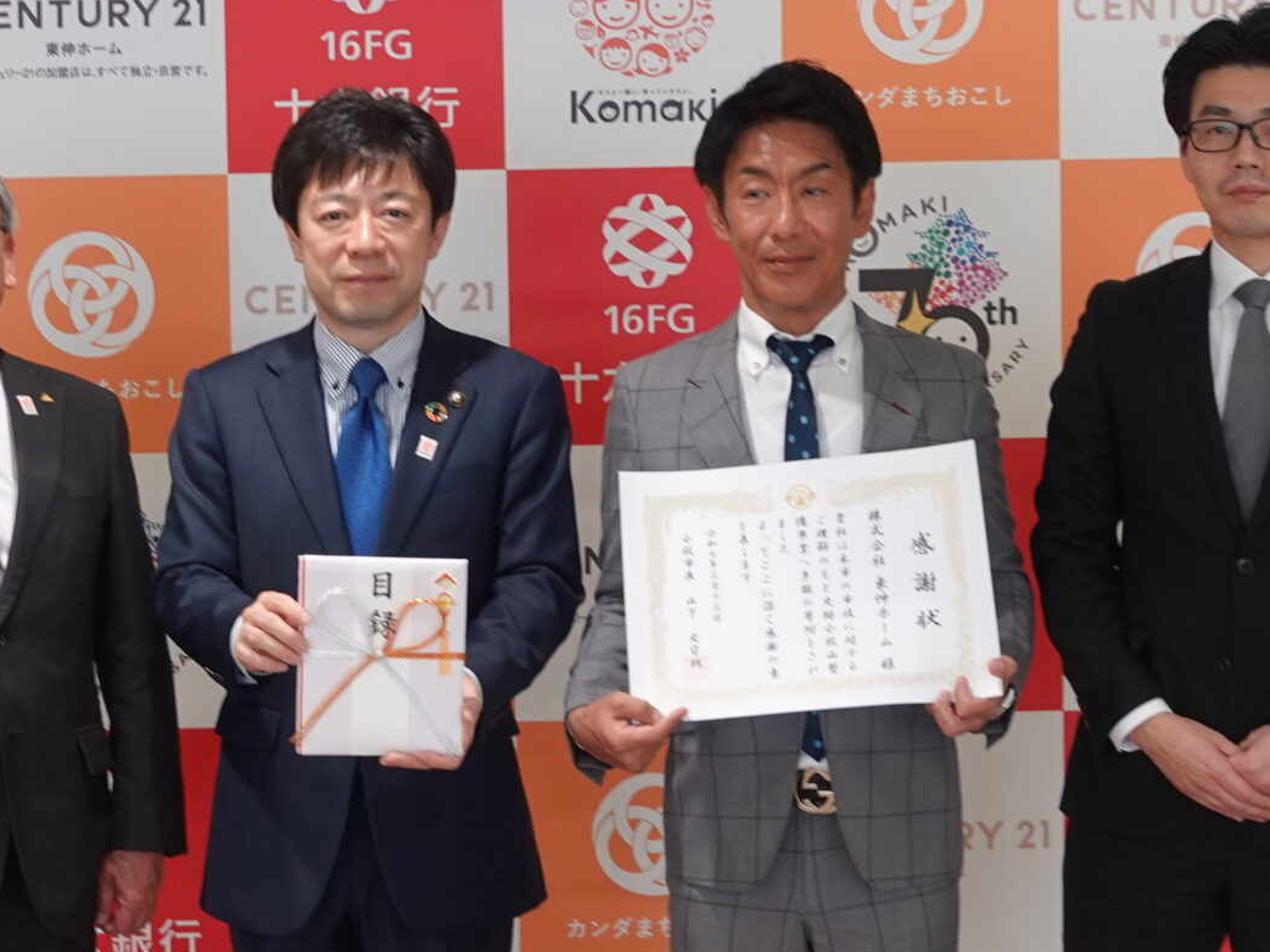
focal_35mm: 85
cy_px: 457
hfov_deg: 23.0
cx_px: 494
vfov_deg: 17.4
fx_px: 3118
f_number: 2.8
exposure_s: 1/40
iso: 250
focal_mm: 13.76
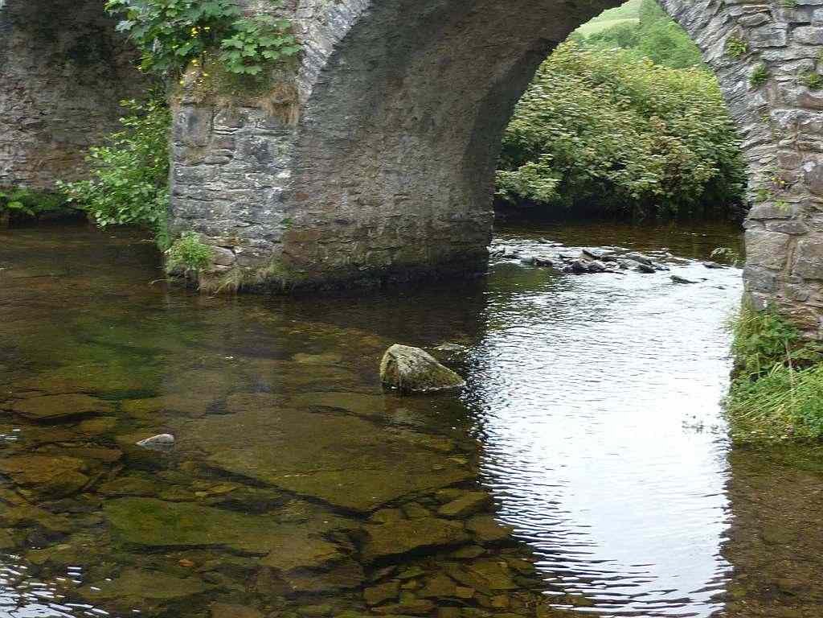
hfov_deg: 55.4
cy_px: 309
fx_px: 785
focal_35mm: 33
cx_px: 412
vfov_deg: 42.9
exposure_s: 1/60
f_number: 2.8
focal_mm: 5.5
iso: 80
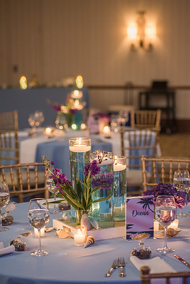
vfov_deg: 22.6
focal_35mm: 90
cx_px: 95
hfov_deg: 15.2
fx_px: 712
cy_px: 142
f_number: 3.5
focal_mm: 90
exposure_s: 1/60
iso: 2500
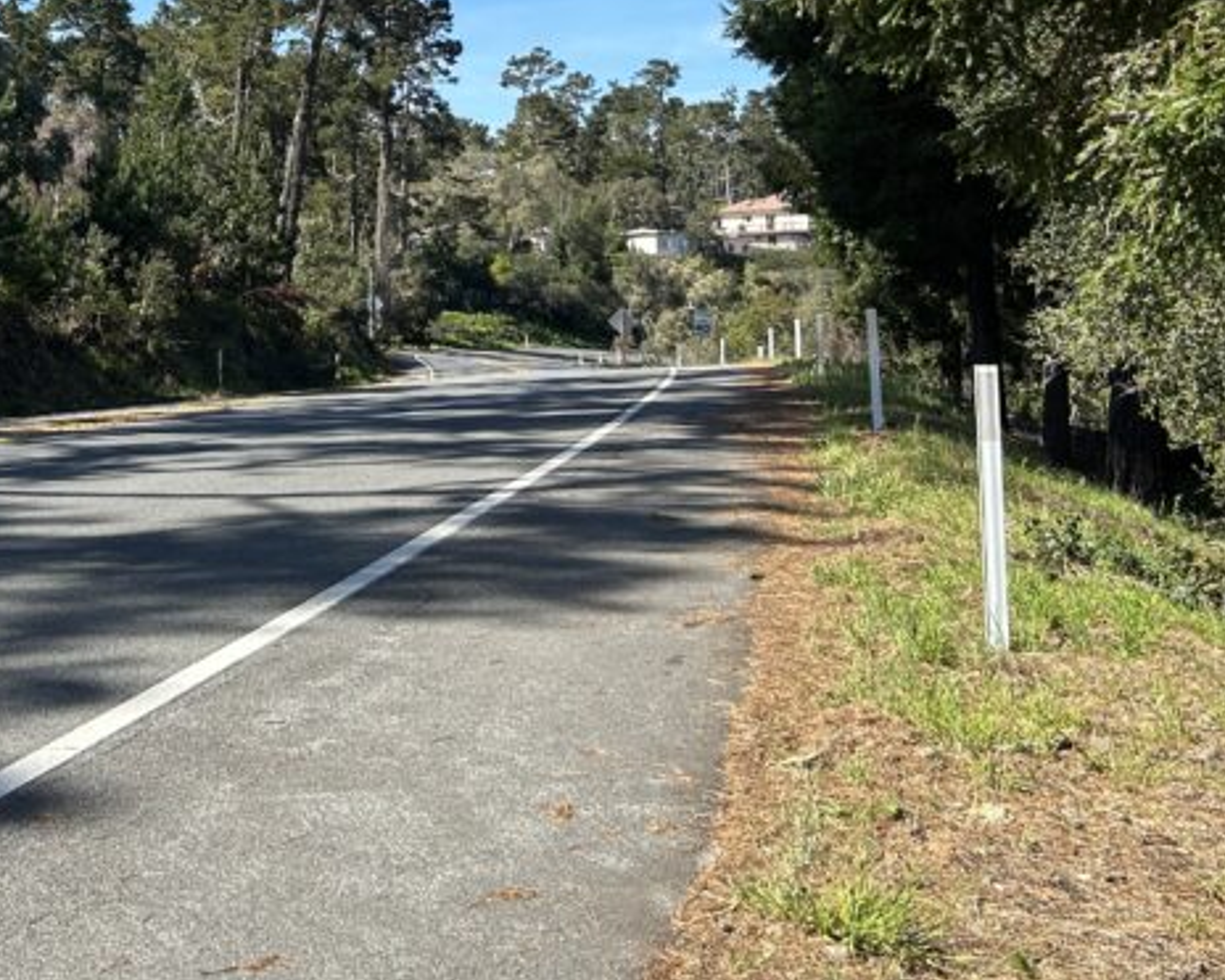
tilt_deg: +7.6
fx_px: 2030
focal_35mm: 56
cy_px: 53
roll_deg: +0.8
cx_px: 306
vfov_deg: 26.0
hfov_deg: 32.9
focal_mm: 5.7
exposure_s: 1/2353
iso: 50
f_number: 1.5
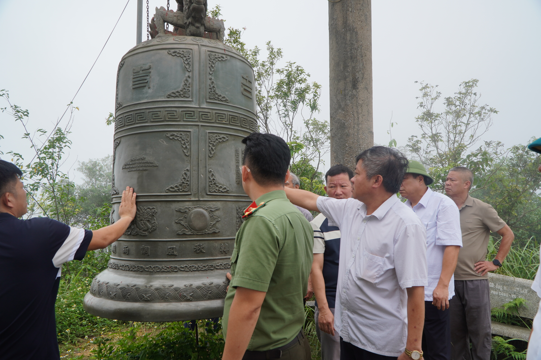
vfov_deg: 47.8
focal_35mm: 27
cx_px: 270
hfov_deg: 67.4
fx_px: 405
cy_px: 180
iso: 100
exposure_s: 1/160
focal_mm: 18
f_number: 9
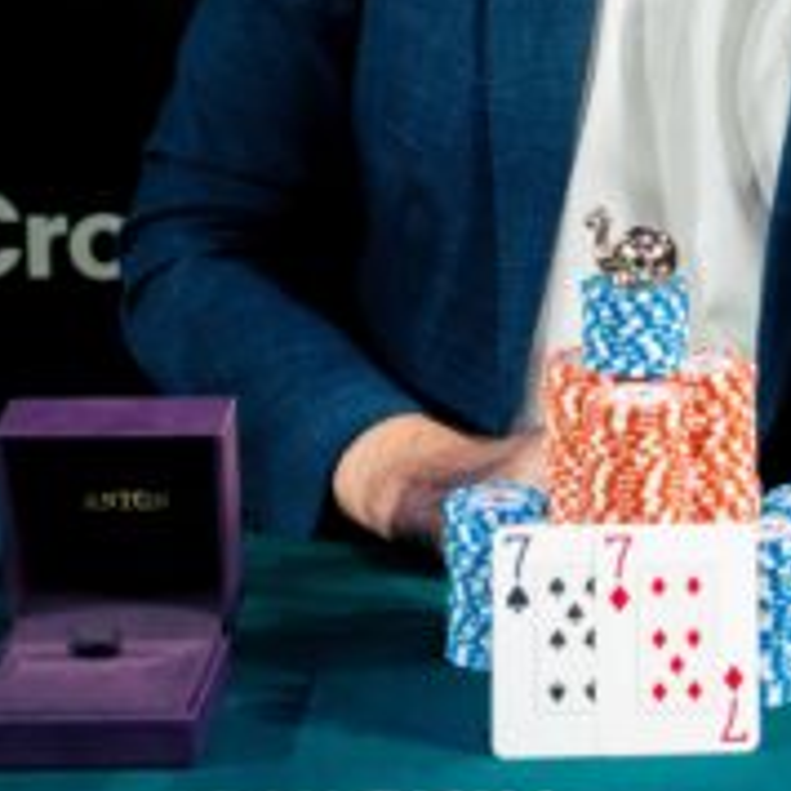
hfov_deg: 15.3
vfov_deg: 15.4
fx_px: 2870
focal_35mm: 111
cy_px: 18
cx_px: 880
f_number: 4
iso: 1600
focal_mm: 31
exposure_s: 1/125
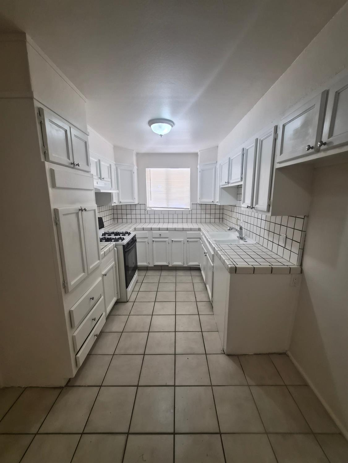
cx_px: 174
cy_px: 232
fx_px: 174
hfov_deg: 89.9
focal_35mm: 13
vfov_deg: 106.2
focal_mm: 1.7
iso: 250
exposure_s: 1/60
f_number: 2.2
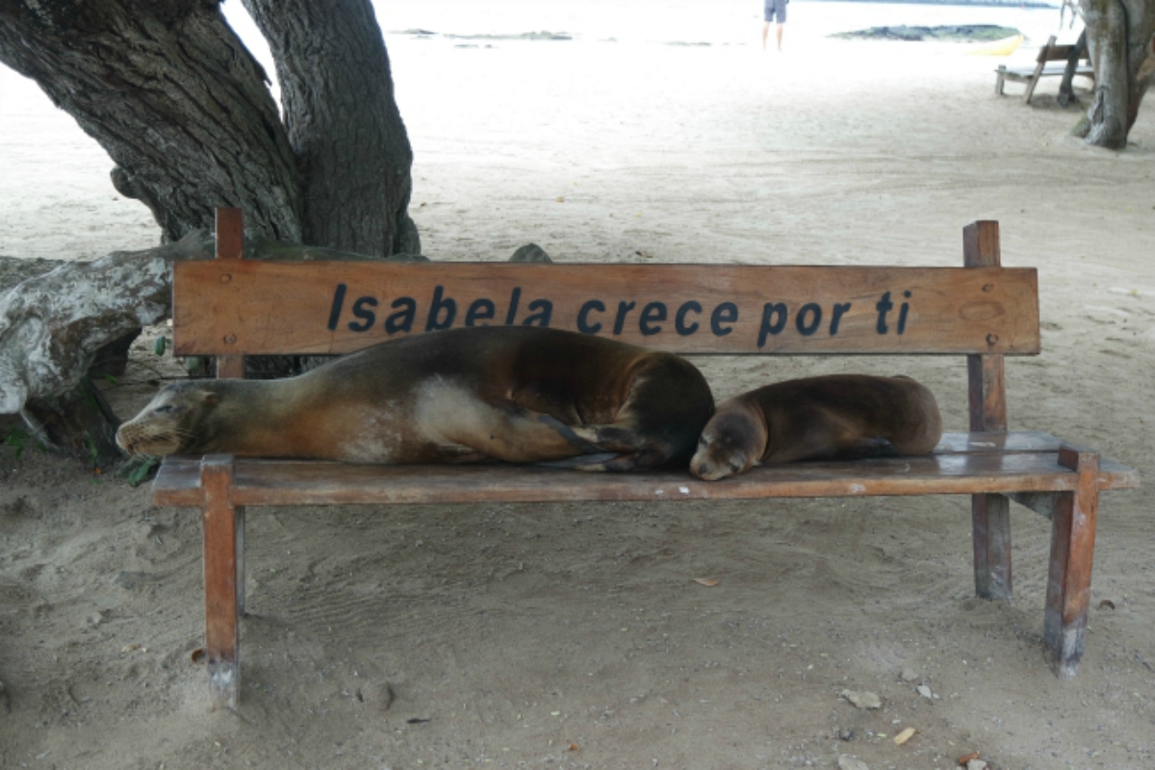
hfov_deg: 42.7
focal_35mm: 46
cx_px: 578
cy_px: 385
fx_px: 1476
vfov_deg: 29.2
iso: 100
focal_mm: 30
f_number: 4.5
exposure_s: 1/125
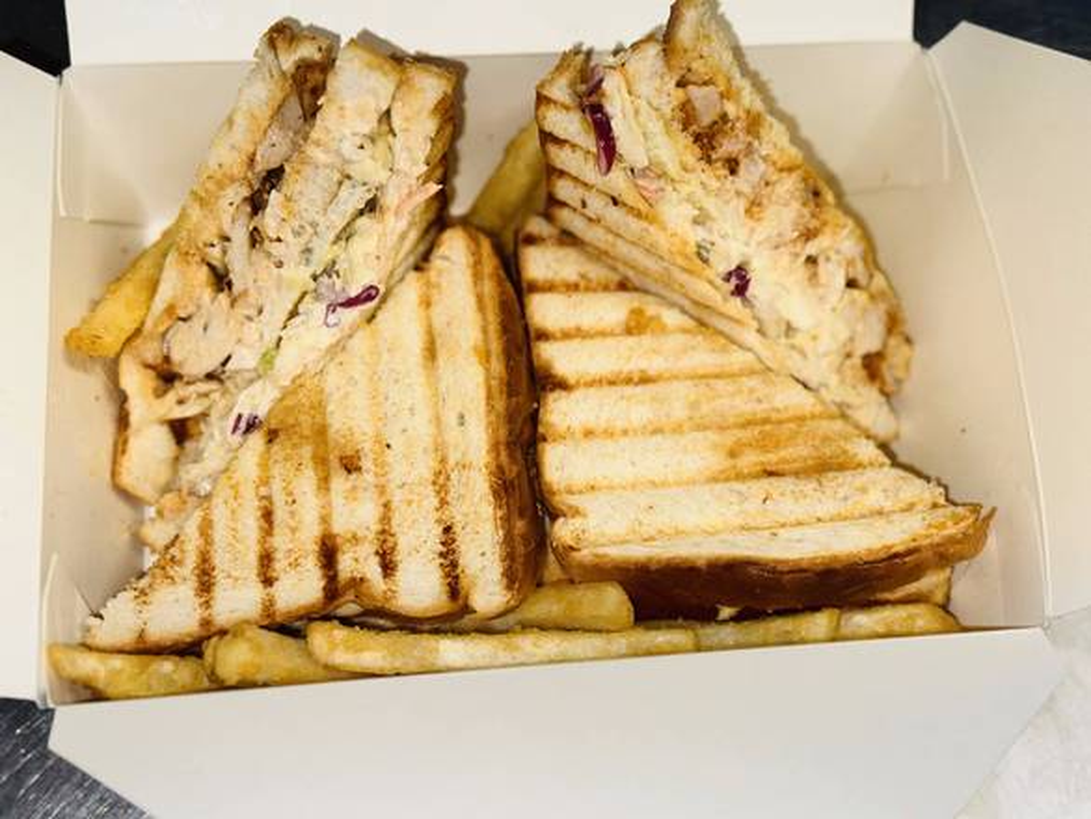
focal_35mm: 48
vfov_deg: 30.3
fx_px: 1513
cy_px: 410
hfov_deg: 39.6
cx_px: 546
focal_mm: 6.86
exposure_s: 1/270
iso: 40
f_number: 1.78
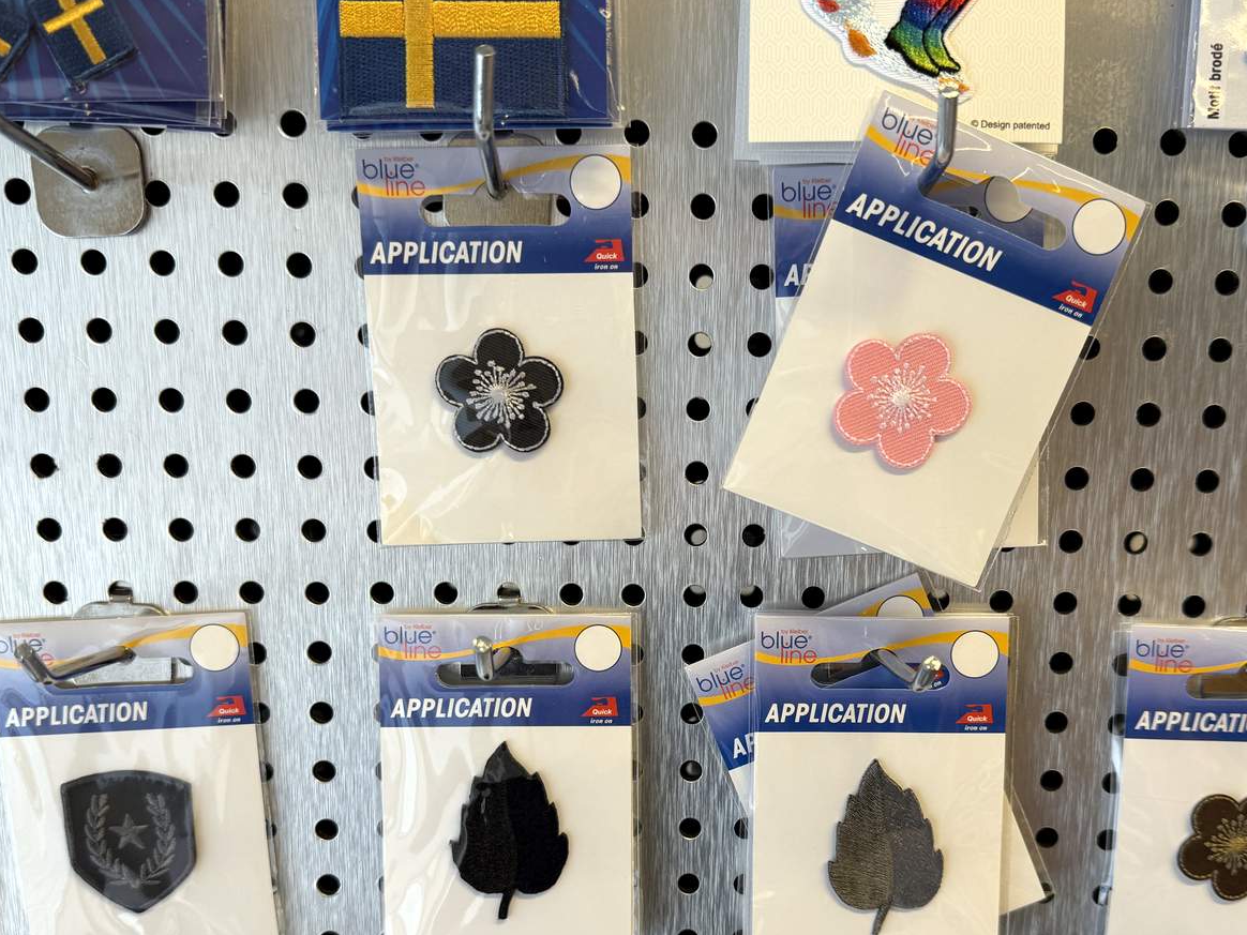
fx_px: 1189
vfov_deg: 42.6
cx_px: 681
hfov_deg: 55.3
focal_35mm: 33
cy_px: 587
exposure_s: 1/100
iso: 64
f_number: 1.78
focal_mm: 6.76
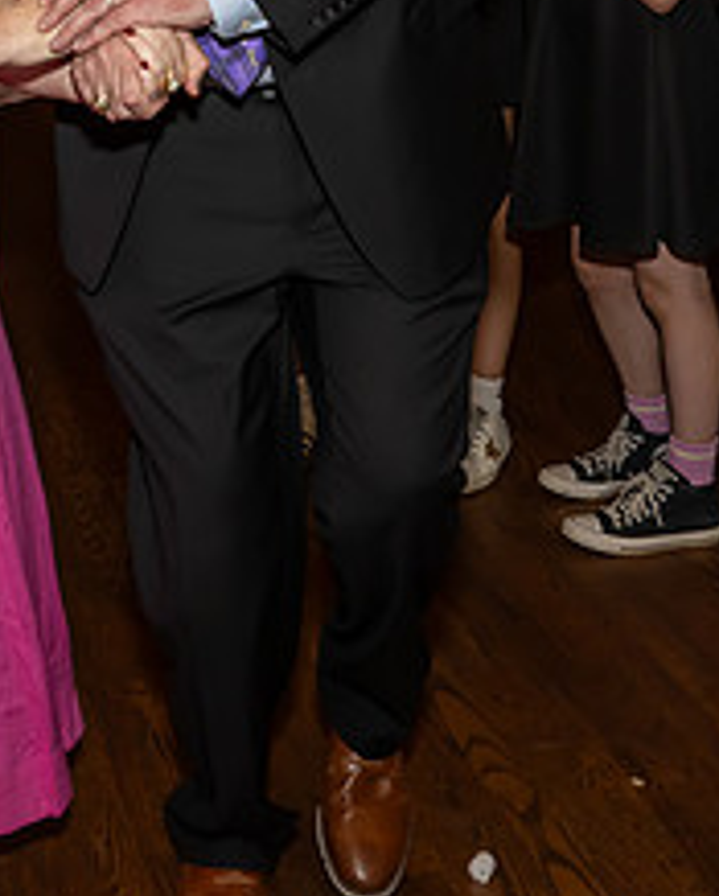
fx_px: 2150
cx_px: -14
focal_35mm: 81
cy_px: -114
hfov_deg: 18.5
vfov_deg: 22.1
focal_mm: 24
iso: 640
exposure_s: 1/250
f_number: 8
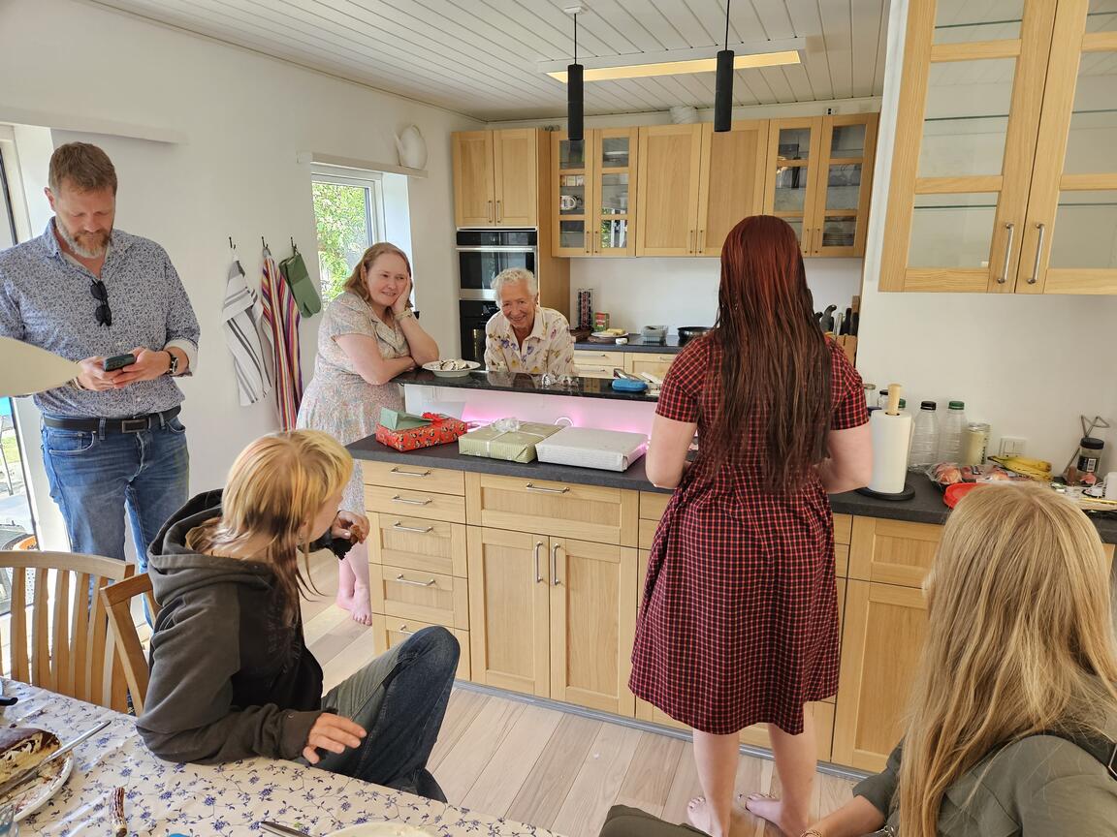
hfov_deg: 73.9
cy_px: 418
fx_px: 742
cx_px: 558
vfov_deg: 58.9
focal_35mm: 23
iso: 200
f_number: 1.8
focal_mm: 5.4
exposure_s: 1/142
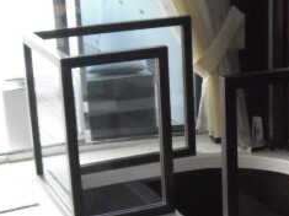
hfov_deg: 19.6
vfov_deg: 15.0
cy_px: 176
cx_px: 268
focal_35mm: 98
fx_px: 818
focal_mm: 6.3
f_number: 3.1
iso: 800
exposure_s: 1/100
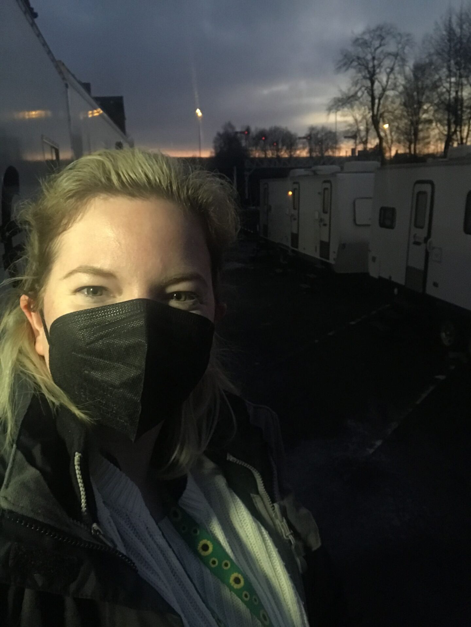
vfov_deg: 56.8
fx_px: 580
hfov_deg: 44.2
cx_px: 236
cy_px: 314
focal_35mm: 32
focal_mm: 2.87
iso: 200
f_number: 2.2
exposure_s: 1/21
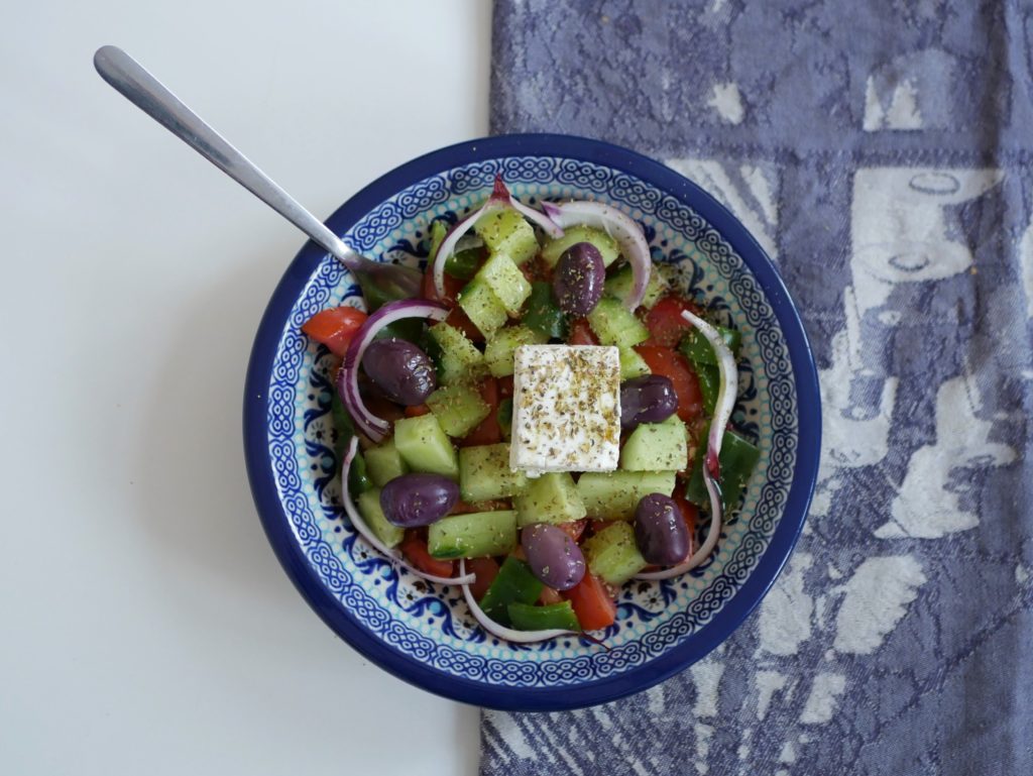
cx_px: 516
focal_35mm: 50
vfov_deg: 29.1
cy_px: 388
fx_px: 1493
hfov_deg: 38.2
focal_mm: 25
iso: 320
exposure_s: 1/60
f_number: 2
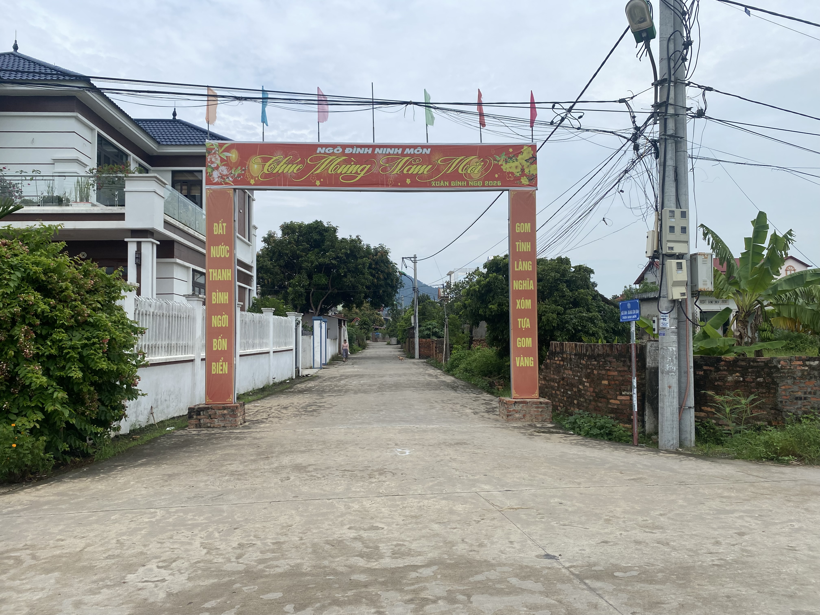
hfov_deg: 67.3
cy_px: 308
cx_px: 410
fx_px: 616
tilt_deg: -0.3
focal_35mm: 26
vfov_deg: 53.1
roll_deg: +0.9
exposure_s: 1/4608
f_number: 1.8
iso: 32
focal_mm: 4.25
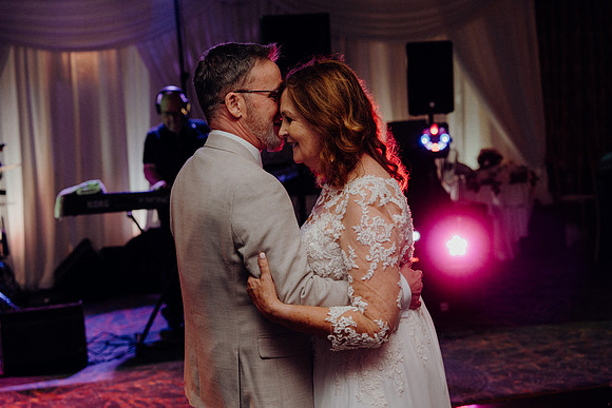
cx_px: 306
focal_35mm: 58
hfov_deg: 34.5
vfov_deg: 23.4
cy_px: 204
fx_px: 986
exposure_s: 1/200
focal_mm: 58
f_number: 3.5
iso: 2500
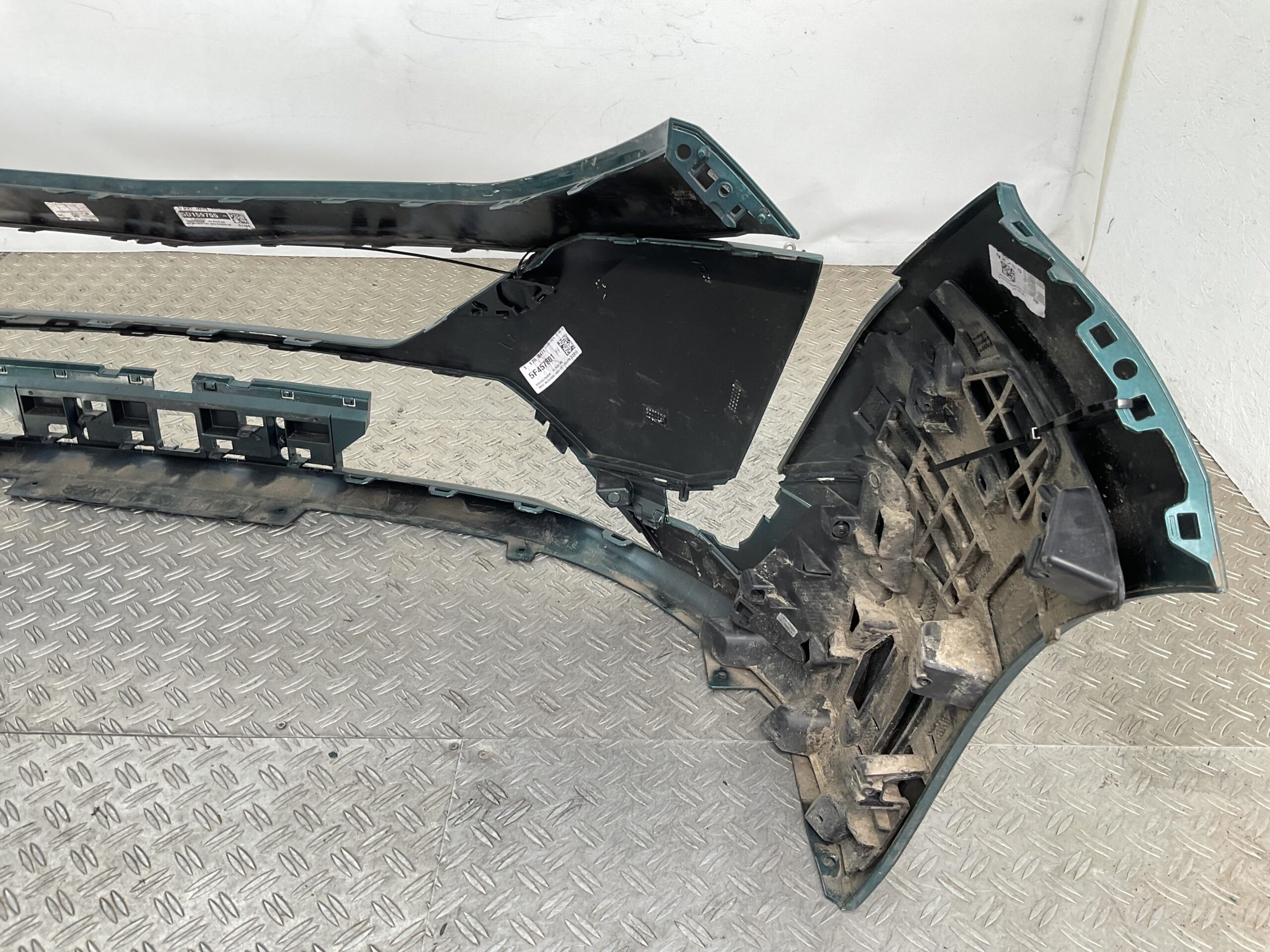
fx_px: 1064
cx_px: 635
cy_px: 476
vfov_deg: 48.2
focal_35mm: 29
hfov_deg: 61.7
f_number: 1.8
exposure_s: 1/120
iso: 25
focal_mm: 3
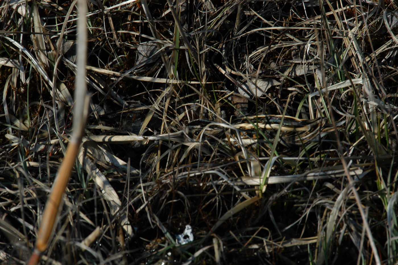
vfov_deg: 3.3
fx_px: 4639
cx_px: 199
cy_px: 132
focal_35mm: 420
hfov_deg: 4.9
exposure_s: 1/160
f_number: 13
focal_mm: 280
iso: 200
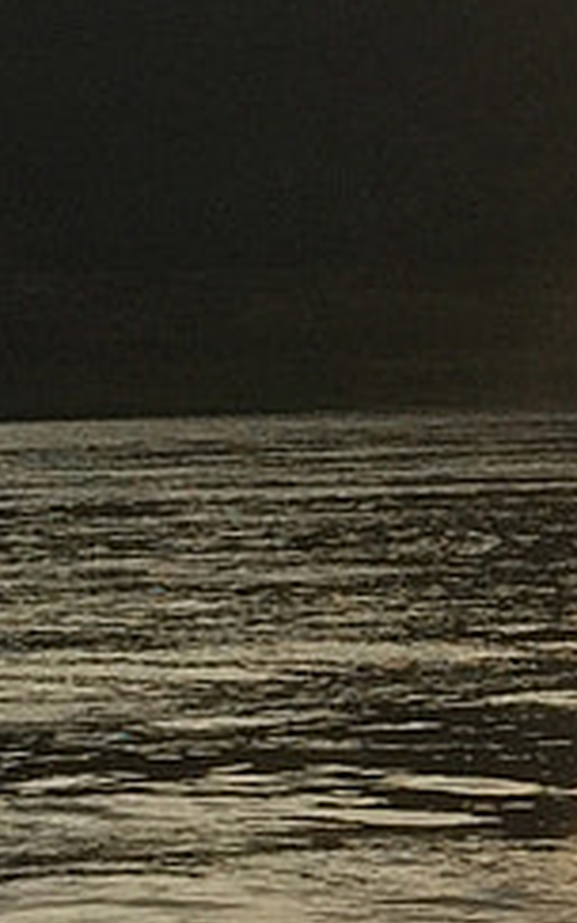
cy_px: 410
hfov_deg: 6.1
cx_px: 1602
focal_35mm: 202
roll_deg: +0.4
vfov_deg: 10.4
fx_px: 5079
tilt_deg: -2.3
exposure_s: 1/4405
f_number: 2.2
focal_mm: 4.15
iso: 32
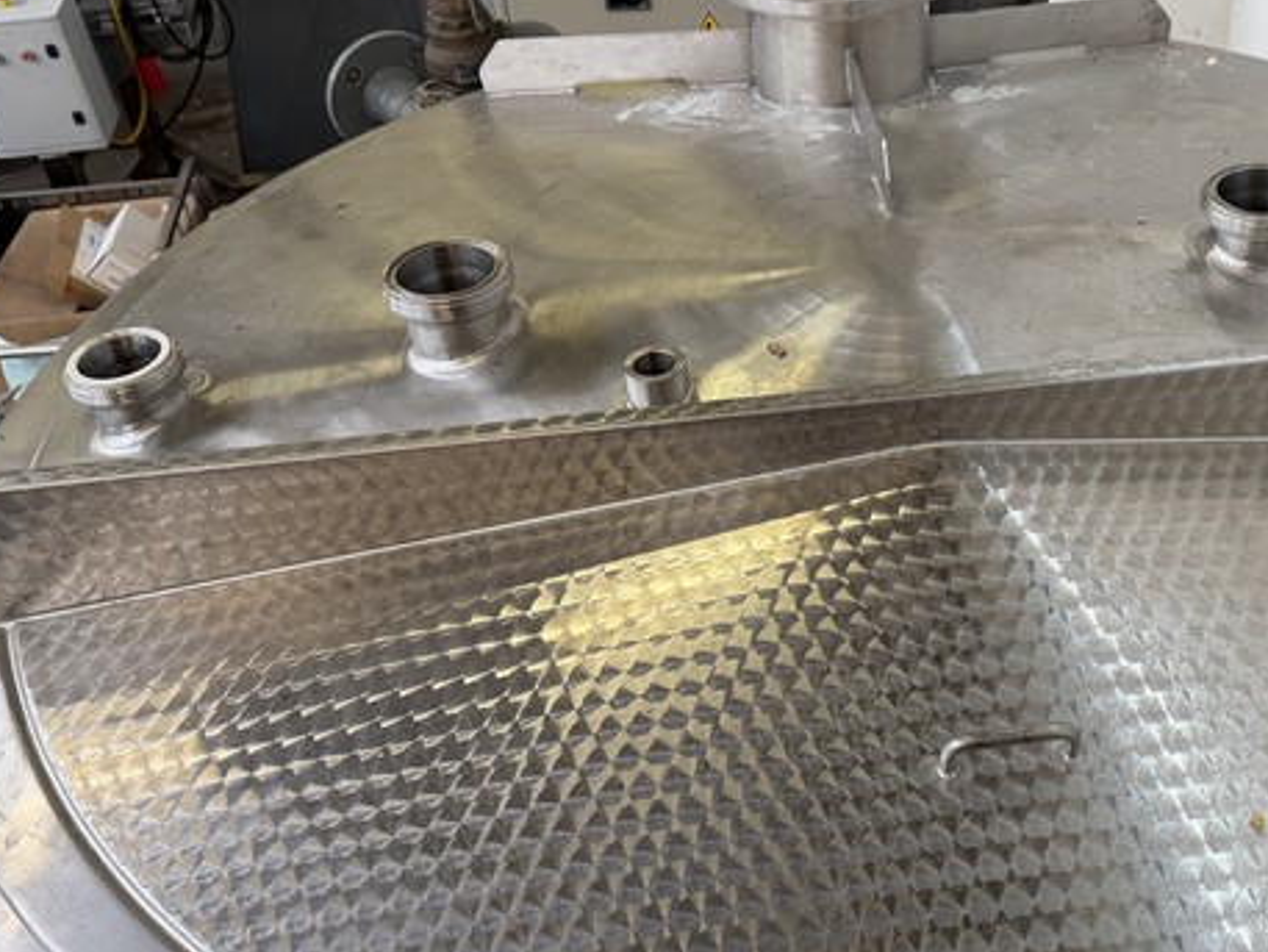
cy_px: 477
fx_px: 1539
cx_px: 938
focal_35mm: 42
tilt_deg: -40.5
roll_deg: +0.9
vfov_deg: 34.4
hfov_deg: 43.5
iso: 100
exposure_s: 1/100
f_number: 1.78
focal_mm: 6.76
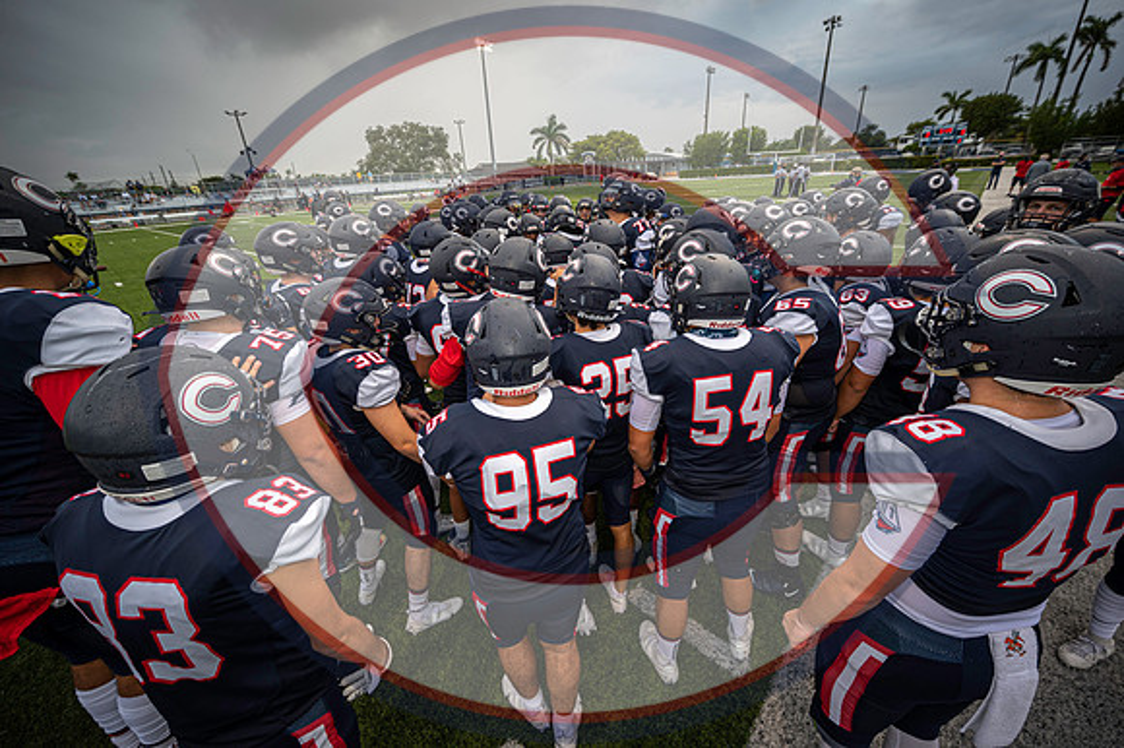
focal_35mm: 14
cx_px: 562
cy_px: 374
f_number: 4
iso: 250
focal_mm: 14
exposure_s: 1/200
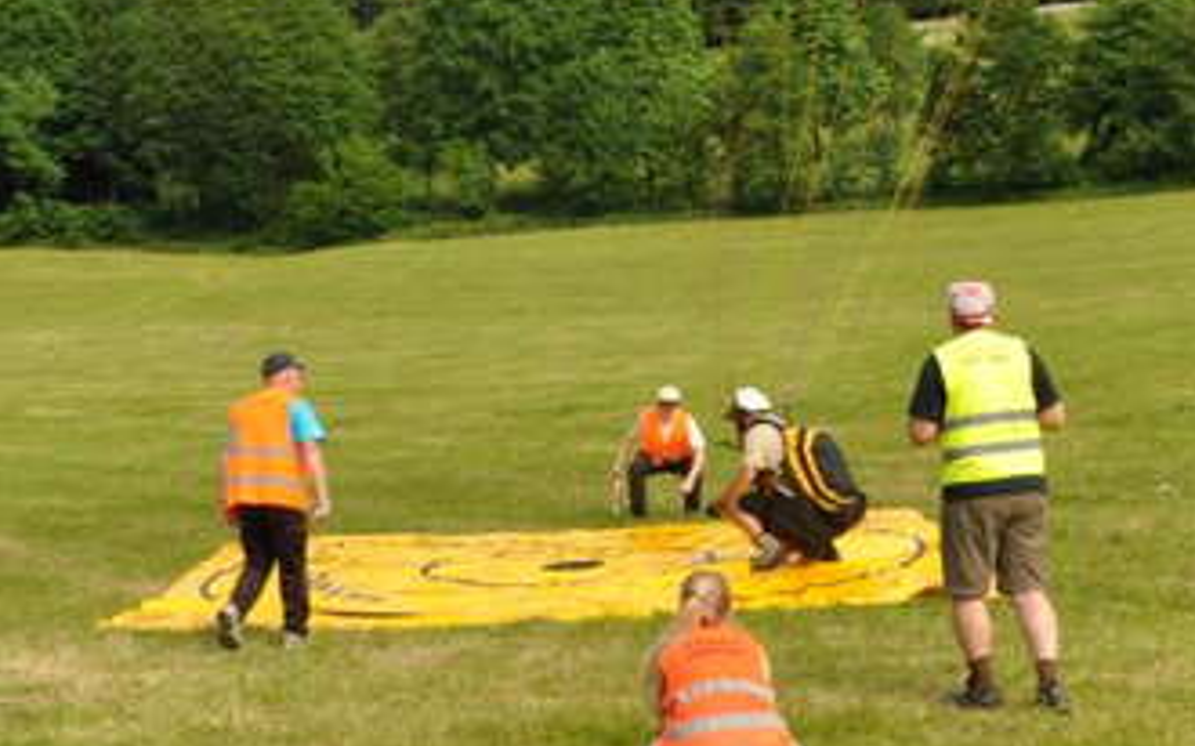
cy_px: 91
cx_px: 561
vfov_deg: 19.4
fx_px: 2149
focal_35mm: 66
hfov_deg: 31.1
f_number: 11
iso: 200
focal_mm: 18
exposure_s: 1/125
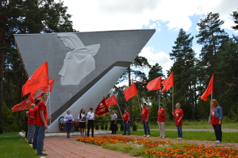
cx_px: 119
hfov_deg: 57.3
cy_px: 79
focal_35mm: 33
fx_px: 218
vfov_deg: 39.9
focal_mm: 22
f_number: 7.1
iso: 100
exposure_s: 1/200
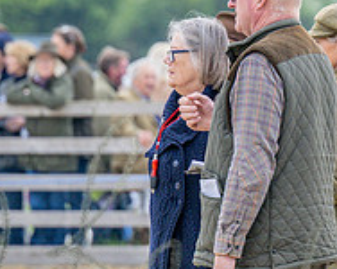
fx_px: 5291
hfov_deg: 3.6
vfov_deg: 2.9
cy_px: 91
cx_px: 290
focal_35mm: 531
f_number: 2.8
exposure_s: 1/2500
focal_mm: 115
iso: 400
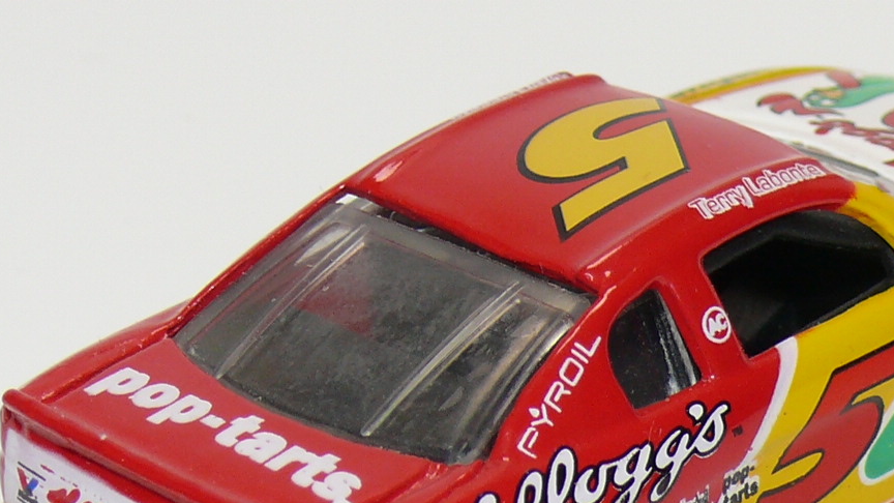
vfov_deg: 5.2
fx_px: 5547
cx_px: 672
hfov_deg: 9.2
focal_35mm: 234
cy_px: 290
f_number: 4
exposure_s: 1/30
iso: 100
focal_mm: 14.3
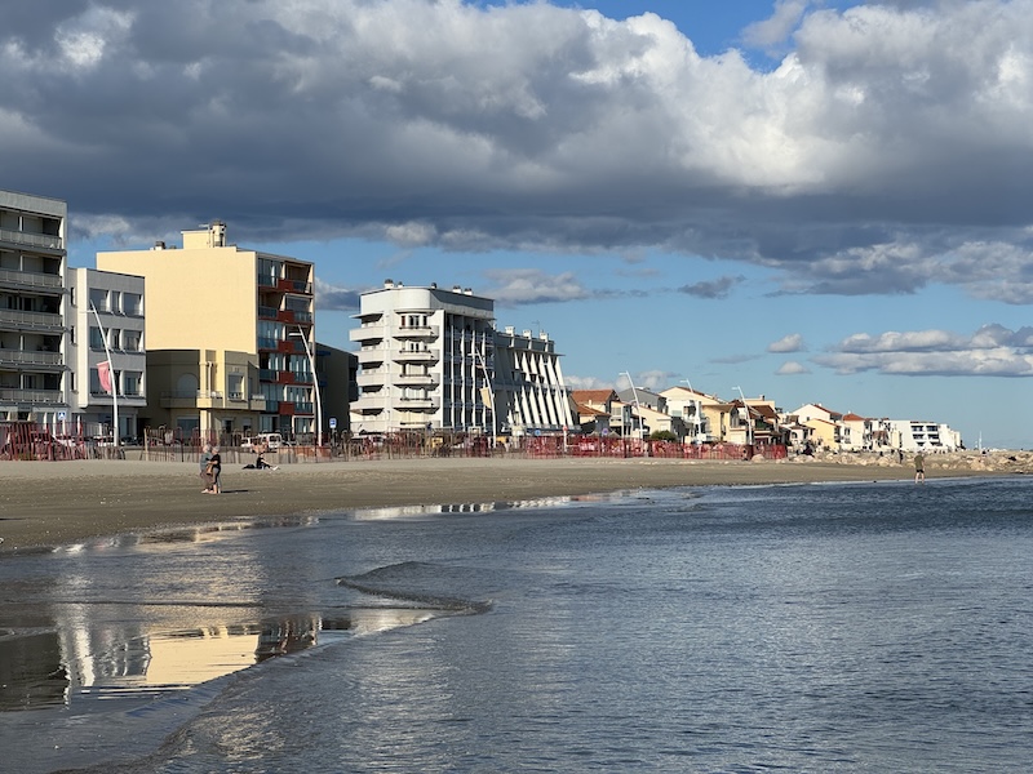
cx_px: 516
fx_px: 2298
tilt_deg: +1.8
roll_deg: +1.0
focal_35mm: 77
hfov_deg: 25.3
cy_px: 387
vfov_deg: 19.1
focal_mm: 9
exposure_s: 1/1597
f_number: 2.8
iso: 25
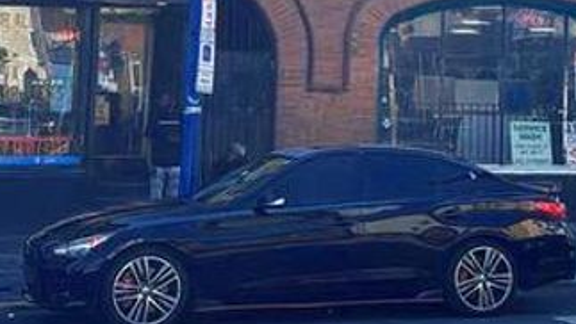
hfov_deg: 40.0
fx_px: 764
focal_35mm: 50
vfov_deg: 22.2
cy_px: -65
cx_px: 444
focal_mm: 6.76
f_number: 1.78
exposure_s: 1/4167
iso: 80
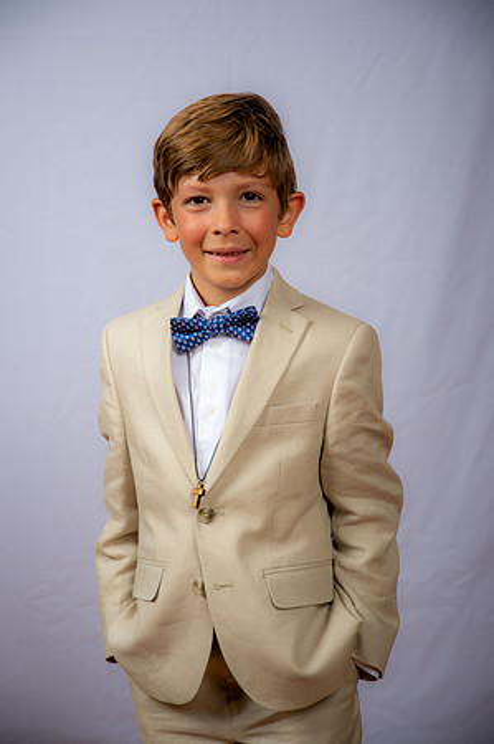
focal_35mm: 80
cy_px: 372
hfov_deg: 17.0
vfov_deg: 25.4
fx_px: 1650
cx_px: 247
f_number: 6.3
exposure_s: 1/160
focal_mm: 80
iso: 250
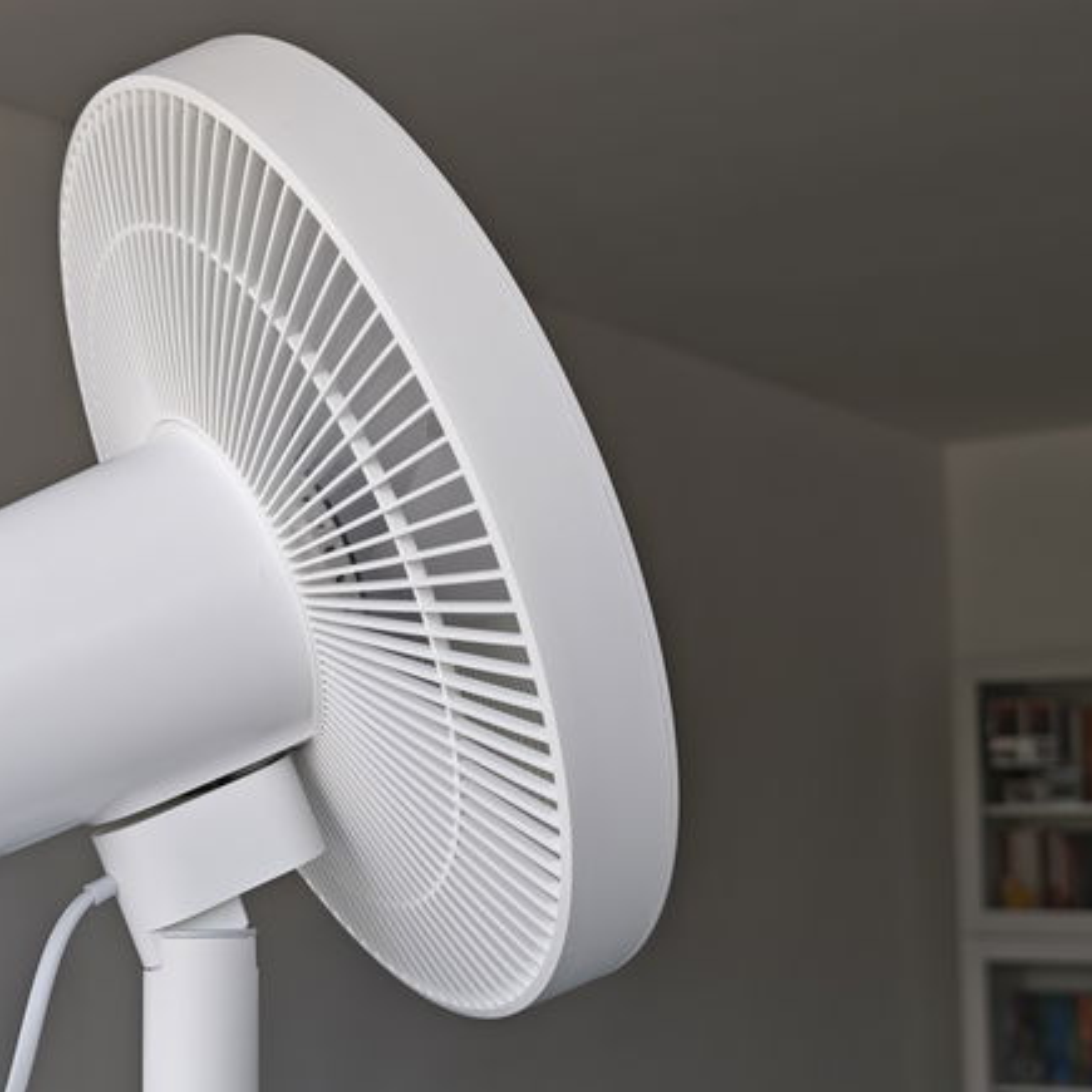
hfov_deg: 26.7
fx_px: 2284
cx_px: 353
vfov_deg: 26.9
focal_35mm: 64
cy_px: 599
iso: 50
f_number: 1.63
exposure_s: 1/161
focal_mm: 8.72
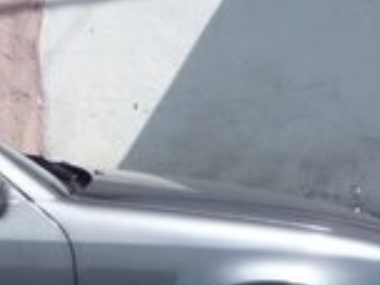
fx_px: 2294
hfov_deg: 9.1
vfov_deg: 7.0
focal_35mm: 209
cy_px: 399
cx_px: -282
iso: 100
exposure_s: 1/800
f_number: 4.2
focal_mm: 8
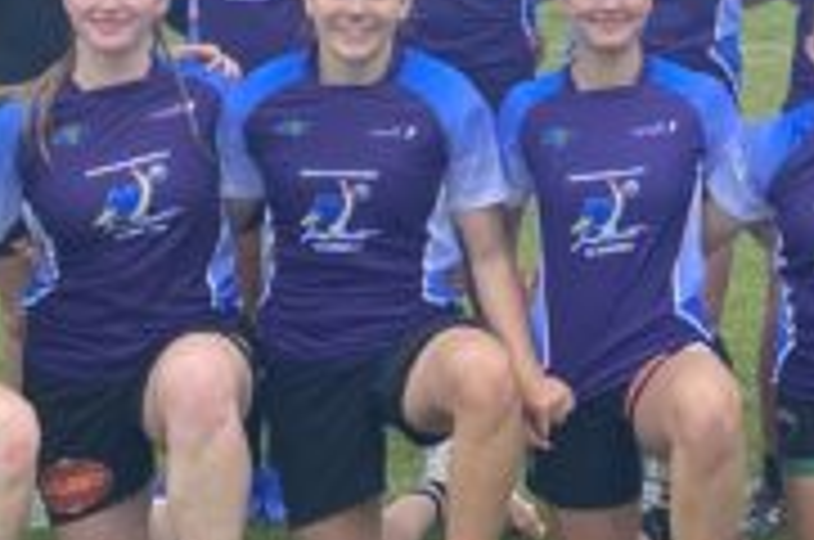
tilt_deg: -3.7
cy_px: 0
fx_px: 2596
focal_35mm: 115
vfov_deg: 11.7
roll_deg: -1.1
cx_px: 787
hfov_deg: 17.5
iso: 32
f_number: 1.8
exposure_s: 1/1653
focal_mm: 4.25
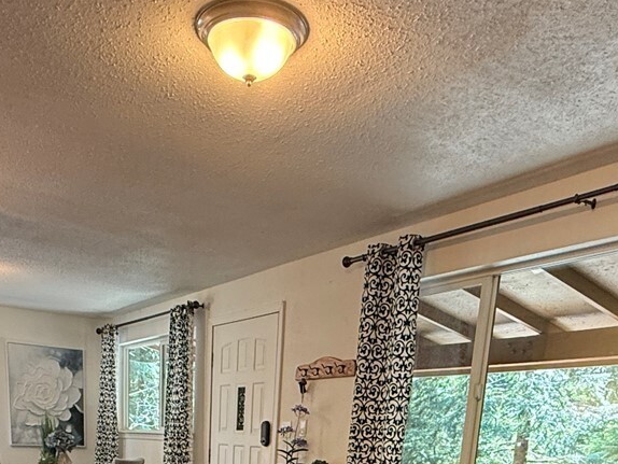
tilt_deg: -14.1
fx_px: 697
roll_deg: -2.1
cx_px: 250
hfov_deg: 47.6
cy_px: 627
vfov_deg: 28.8
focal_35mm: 39
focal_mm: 2.22
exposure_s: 1/60
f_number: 2.2
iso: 320
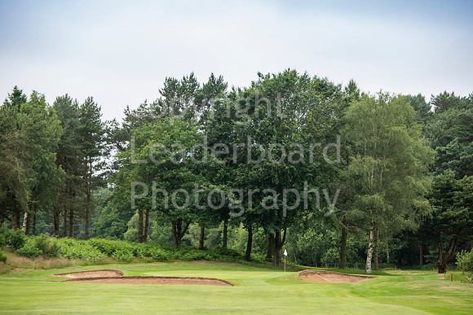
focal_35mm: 145
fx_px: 1905
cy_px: 158
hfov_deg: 14.2
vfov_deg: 9.5
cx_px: 236
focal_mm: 145
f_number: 5
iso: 1000
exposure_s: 1/1000
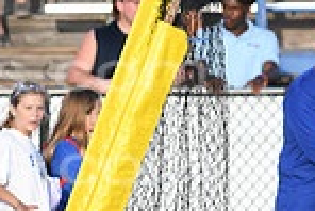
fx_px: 6183
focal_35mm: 706
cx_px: -268
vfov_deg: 2.0
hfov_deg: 2.9
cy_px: 216
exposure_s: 1/500
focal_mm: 120
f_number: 5.6
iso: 110
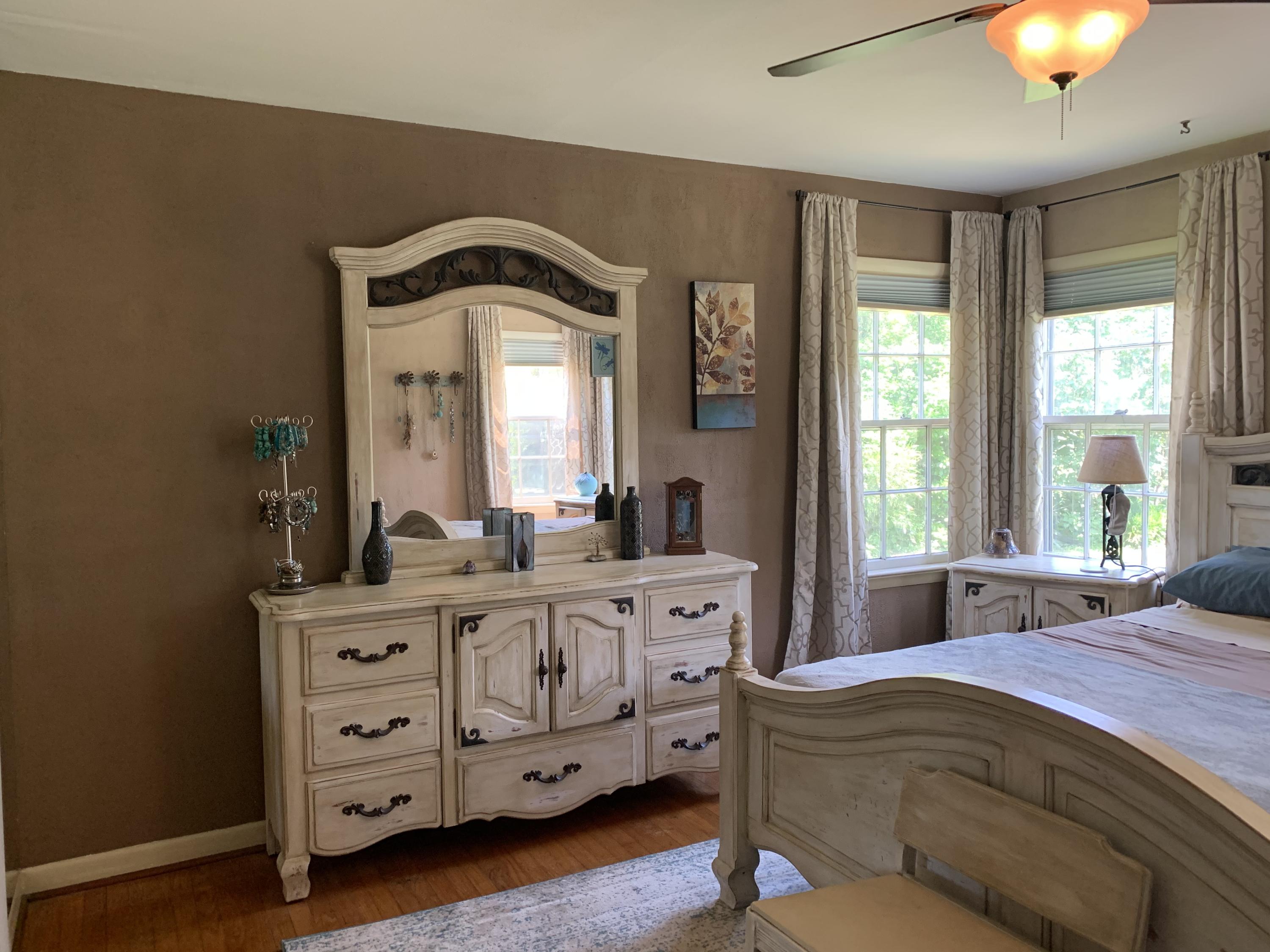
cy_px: 476
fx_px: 954
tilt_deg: -3.1
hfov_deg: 67.3
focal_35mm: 26
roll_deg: +1.2
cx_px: 635
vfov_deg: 53.1
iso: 125
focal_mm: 4.25
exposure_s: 1/60
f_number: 1.8
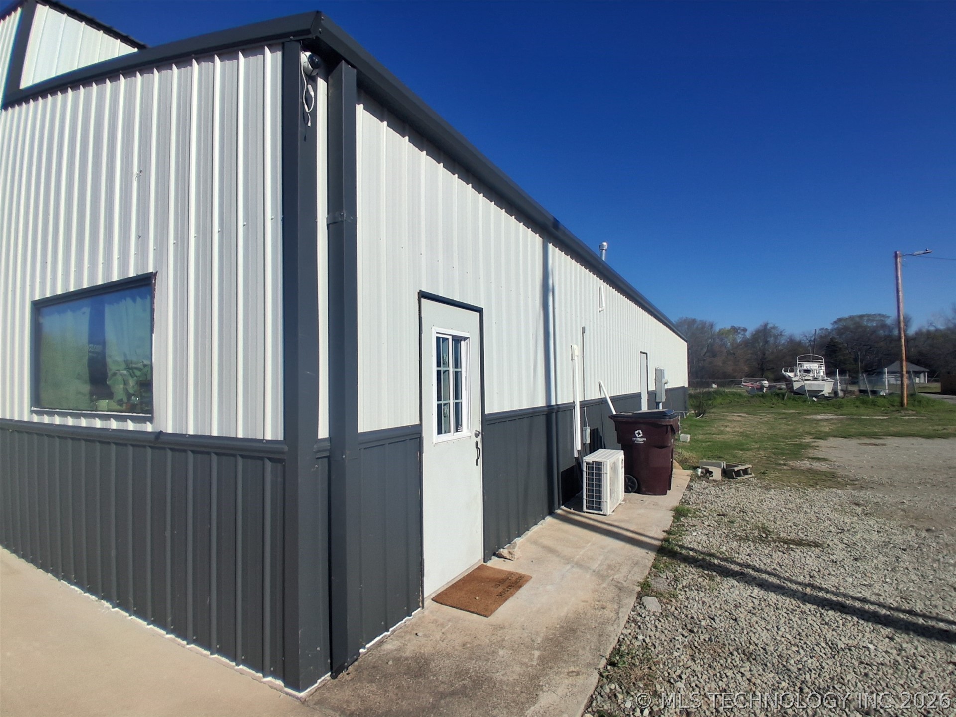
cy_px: 358
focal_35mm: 17
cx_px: 478
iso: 50
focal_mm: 1.4
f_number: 2.2
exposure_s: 1/2000
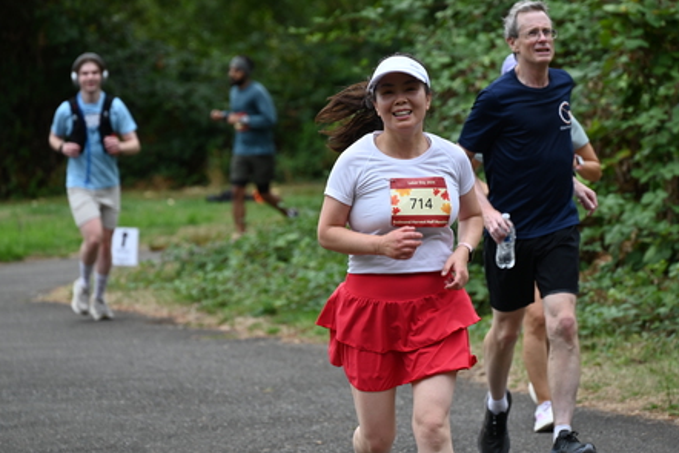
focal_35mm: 249
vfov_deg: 5.5
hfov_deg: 8.3
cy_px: 176
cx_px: 369
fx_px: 4698
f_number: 6.3
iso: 400
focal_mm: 200
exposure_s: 1/500
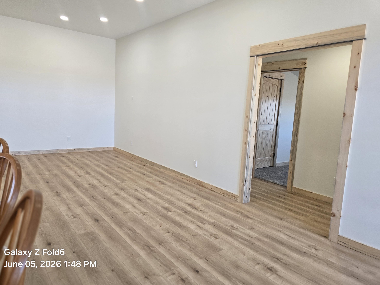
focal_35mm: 24
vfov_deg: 56.8
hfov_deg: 71.6
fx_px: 263
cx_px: 183
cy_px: 140
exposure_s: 1/120
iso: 125
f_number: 1.8
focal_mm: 5.4
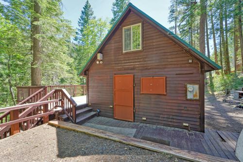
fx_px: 101
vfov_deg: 77.3
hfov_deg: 100.4
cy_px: 81
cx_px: 122
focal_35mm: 15
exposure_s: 1/15
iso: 100
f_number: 7.1
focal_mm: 15
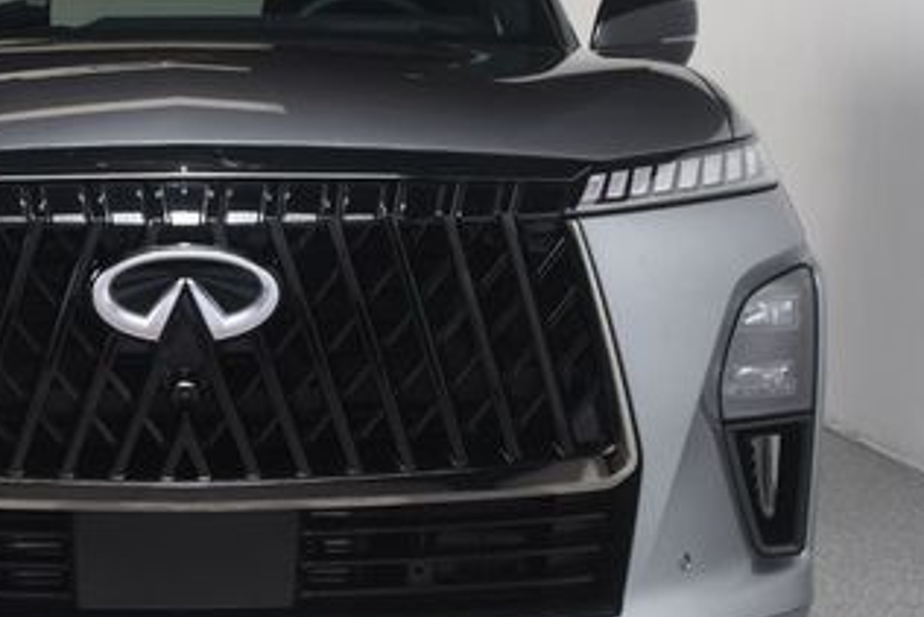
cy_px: 339
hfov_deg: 25.1
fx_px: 2028
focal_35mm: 79
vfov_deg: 17.3
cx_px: 143
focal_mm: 26
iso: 100
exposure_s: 1/160
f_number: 8
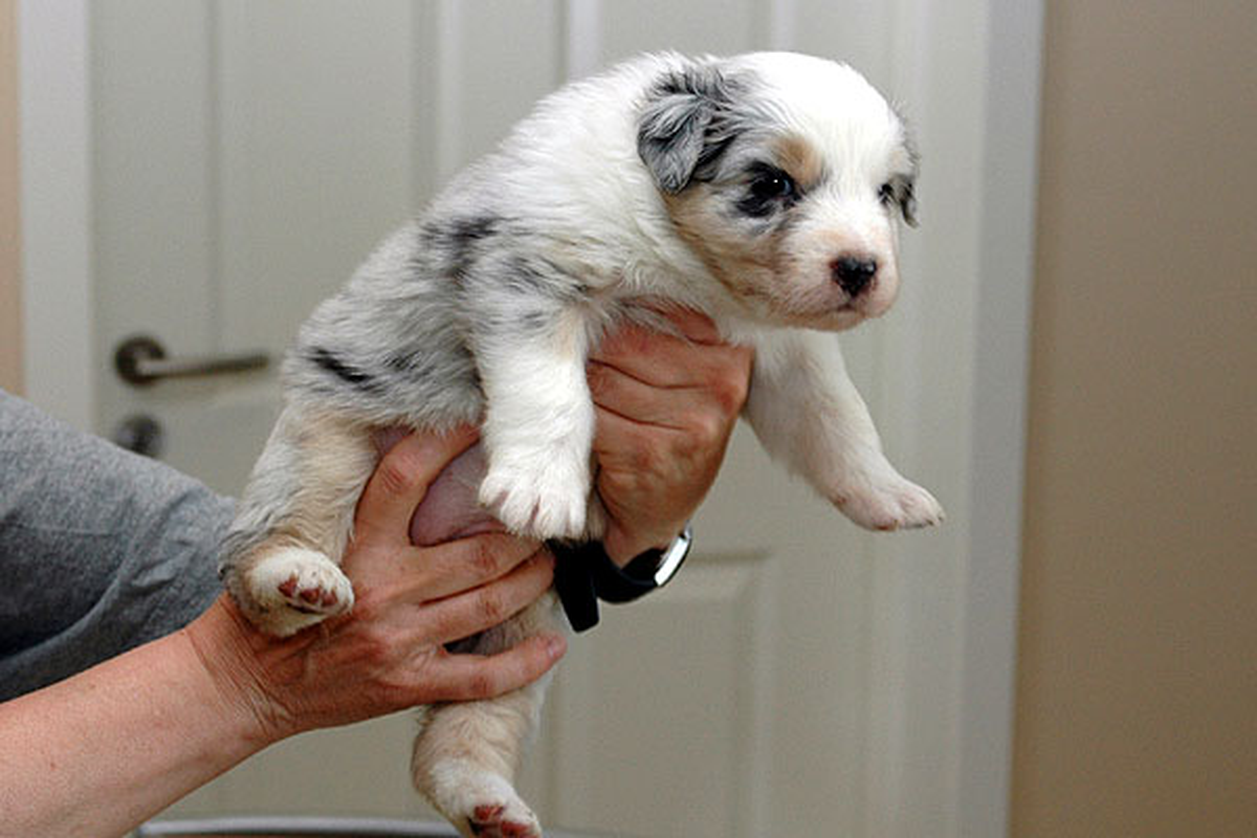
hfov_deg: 33.4
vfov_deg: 22.6
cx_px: 628
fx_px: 2095
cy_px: 419
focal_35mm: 60
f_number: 5
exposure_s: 1/60
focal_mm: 40
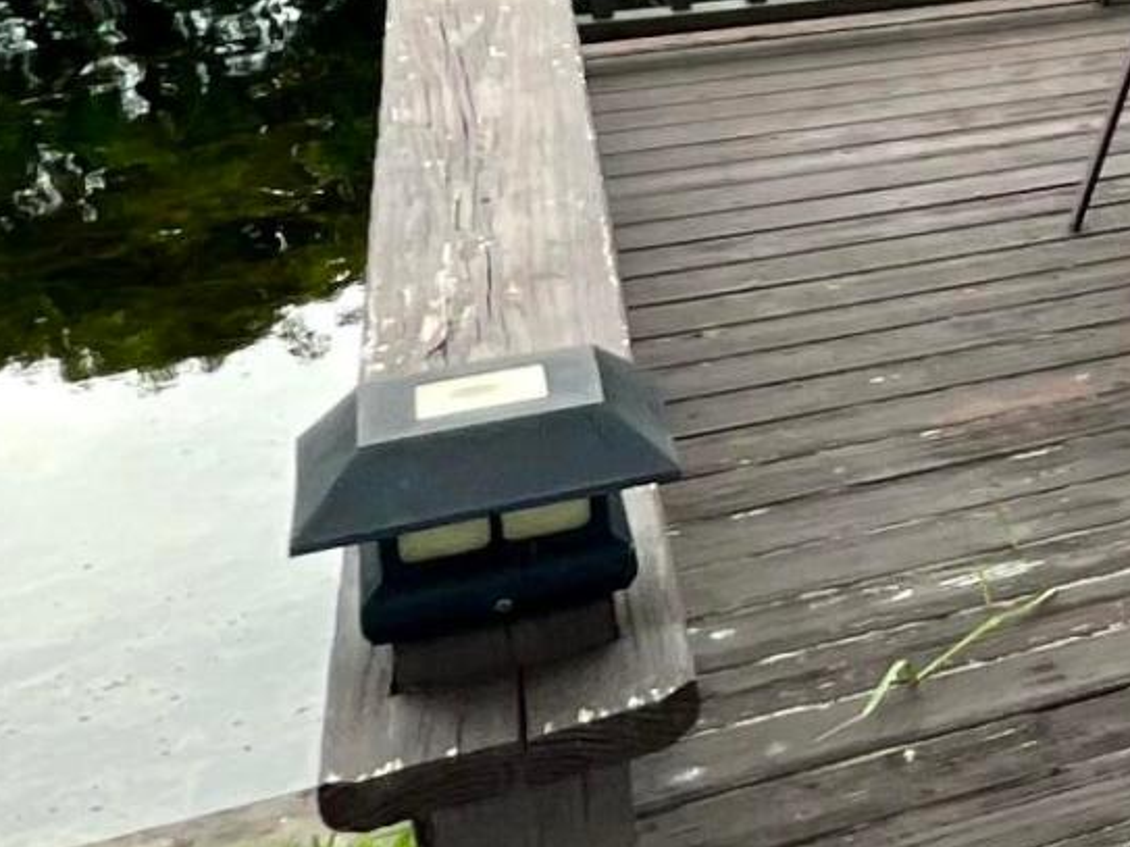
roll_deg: -2.0
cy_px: -160
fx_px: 2252
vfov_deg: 20.0
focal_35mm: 69
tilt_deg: -17.0
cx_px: 2385
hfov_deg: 17.5
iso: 32
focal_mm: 1.57
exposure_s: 1/200
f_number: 1.8
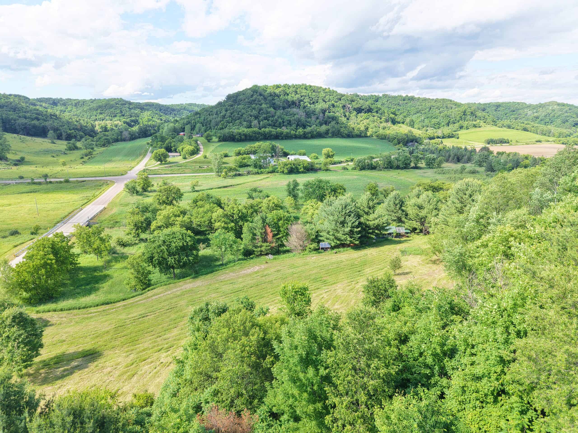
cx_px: 289
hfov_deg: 71.6
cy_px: 216
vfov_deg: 56.8
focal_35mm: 24
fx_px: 401
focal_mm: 8.67
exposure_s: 1/1600
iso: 410
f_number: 1.8
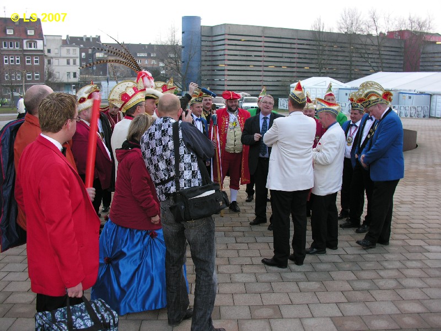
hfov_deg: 52.6
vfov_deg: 40.7
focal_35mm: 35
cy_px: 166
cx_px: 220
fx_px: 446
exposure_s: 1/30
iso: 50
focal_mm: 8.9
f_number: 2.8
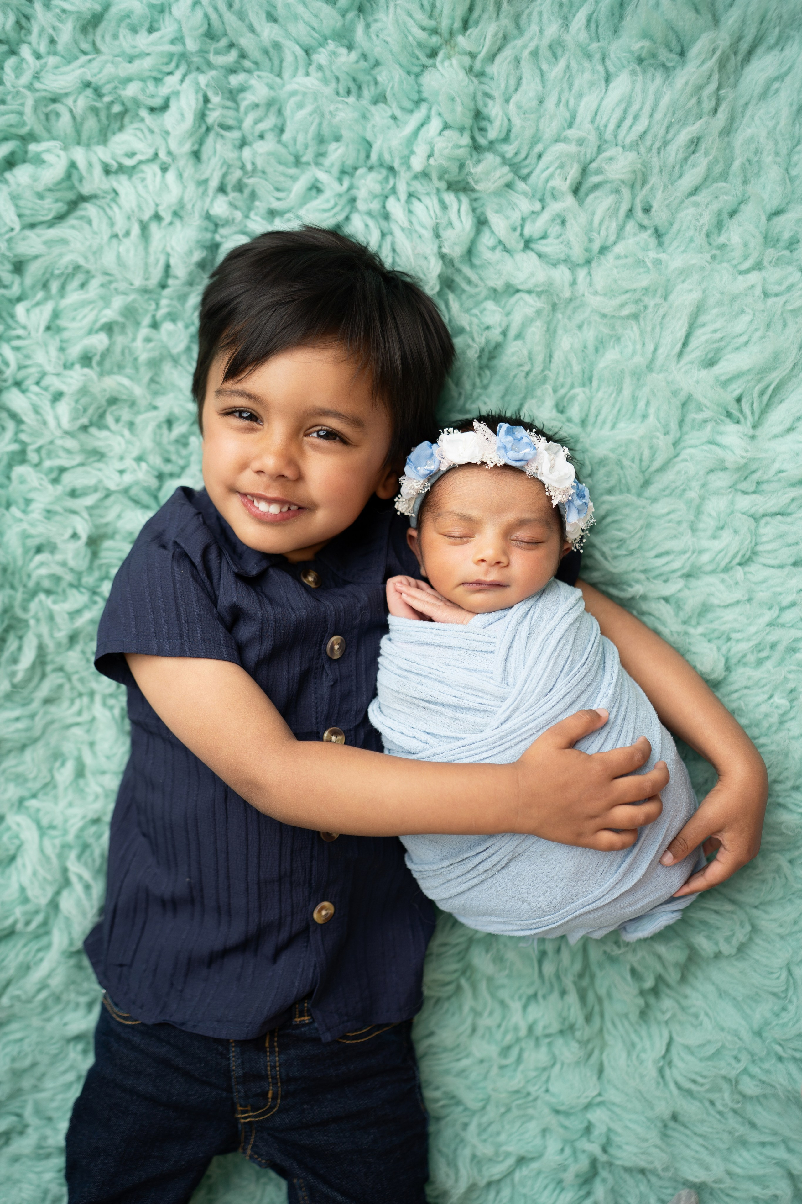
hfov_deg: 37.9
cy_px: 602
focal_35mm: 35
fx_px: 1169
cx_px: 401
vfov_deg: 54.4
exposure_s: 1/200
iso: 100
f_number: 2.2
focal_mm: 35
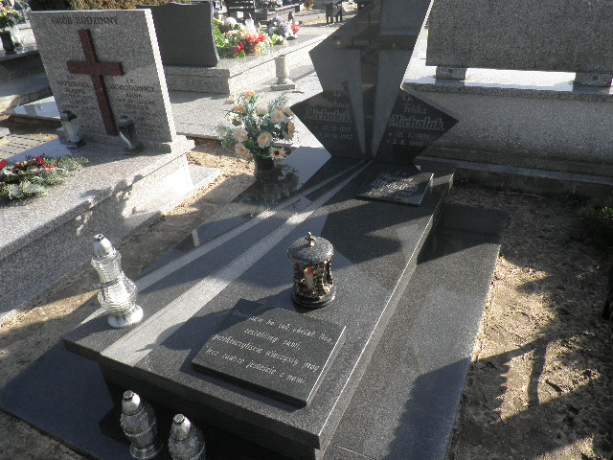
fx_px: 478
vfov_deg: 51.4
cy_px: 230
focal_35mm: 27
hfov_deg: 65.3
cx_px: 306
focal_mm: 5
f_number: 3.5
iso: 64
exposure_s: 1/250
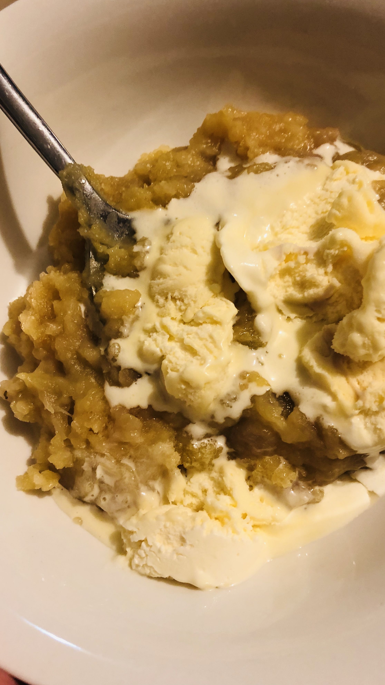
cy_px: 339
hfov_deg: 37.8
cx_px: 203
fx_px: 563
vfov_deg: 62.6
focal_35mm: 31
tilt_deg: -67.4
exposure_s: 1/17
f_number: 1.8
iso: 64
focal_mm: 4
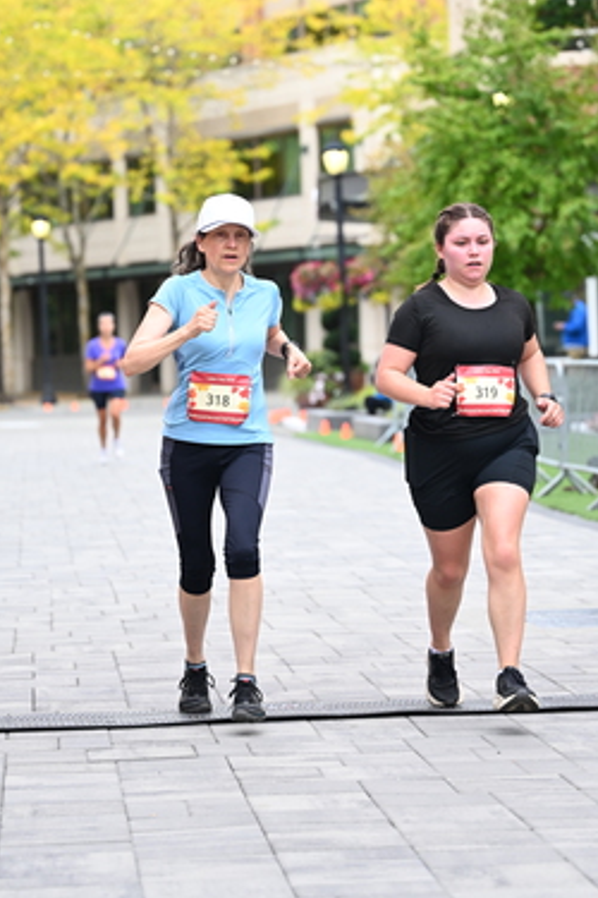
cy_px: 340
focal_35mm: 126
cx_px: 377
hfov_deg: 10.9
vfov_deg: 16.2
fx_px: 3139
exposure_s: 1/1600
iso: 640
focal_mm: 86
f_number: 2.8
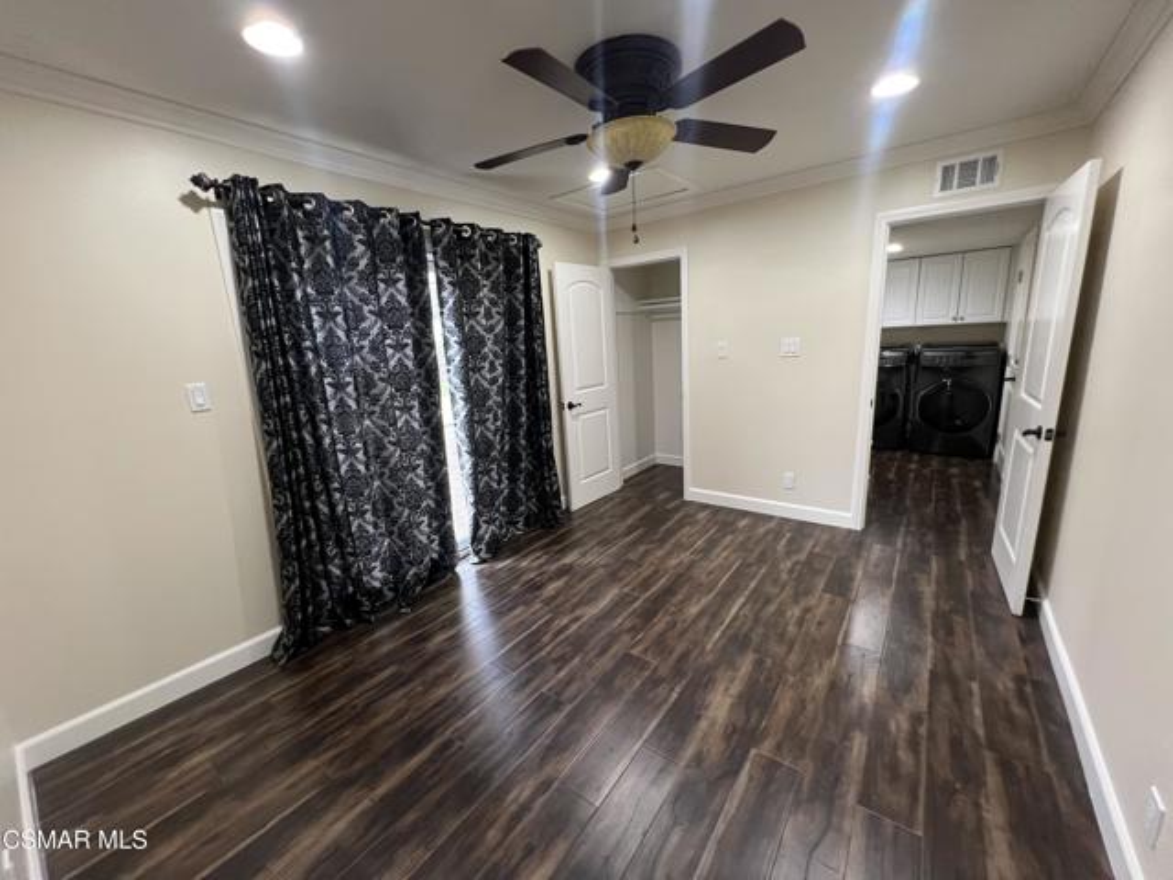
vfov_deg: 89.9
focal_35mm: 13
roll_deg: +3.9
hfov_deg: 106.2
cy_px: 440
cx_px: 586
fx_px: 441
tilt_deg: -12.0
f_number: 1.8
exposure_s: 1/60
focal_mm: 1.57
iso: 320
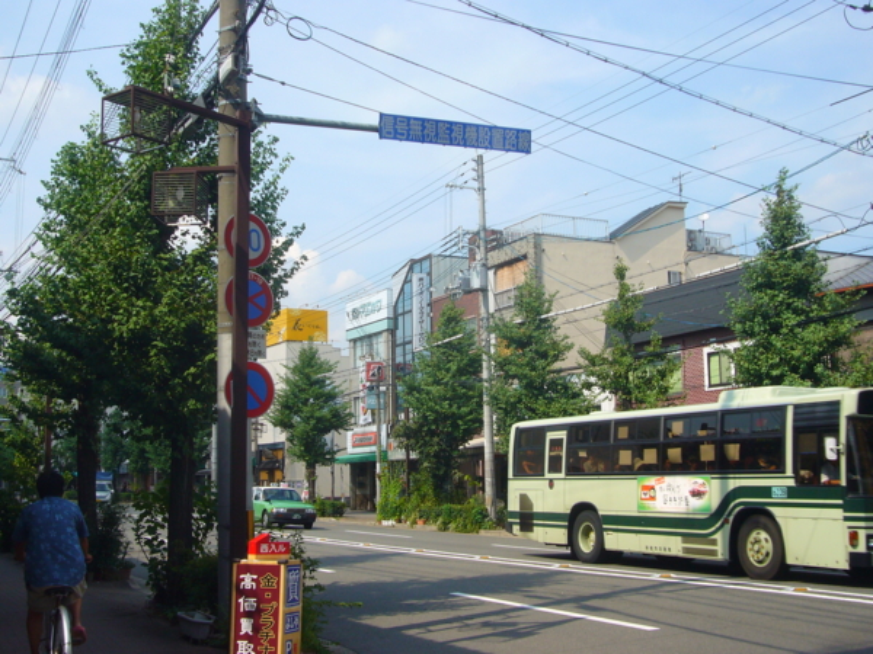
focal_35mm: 46
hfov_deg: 41.2
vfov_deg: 31.5
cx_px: 436
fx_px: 1160
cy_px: 327
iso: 80
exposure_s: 1/250
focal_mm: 7.5
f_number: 7.1
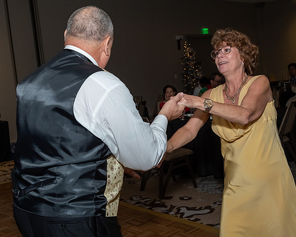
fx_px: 403
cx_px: 152
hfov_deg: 40.3
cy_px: 123
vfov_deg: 32.8
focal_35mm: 46
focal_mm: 22
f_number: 6.3
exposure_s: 1/250
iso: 500
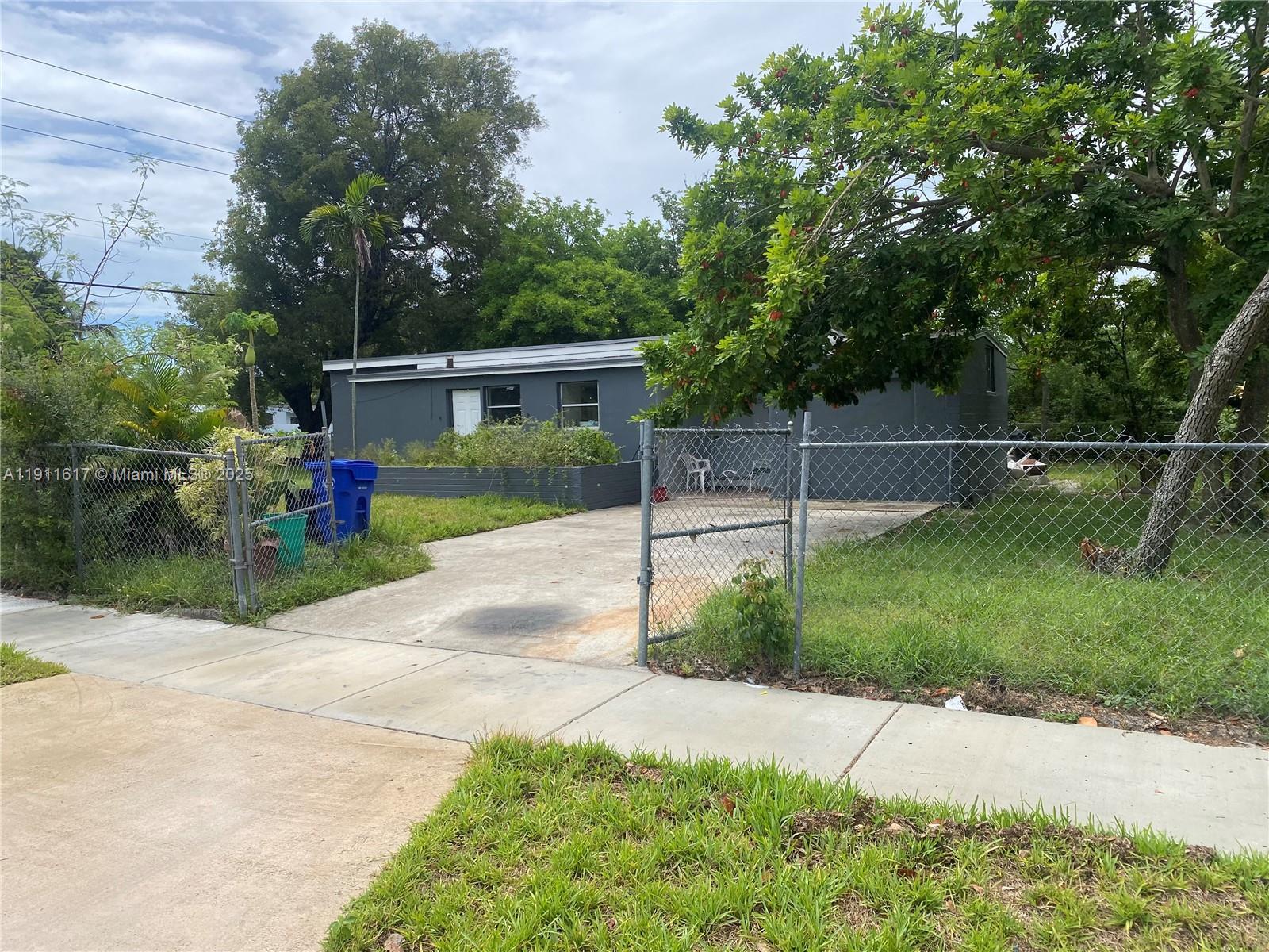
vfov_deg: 53.1
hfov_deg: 67.3
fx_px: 953
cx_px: 634
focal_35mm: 26
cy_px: 476
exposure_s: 1/2141
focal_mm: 4.25
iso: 32
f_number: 1.8
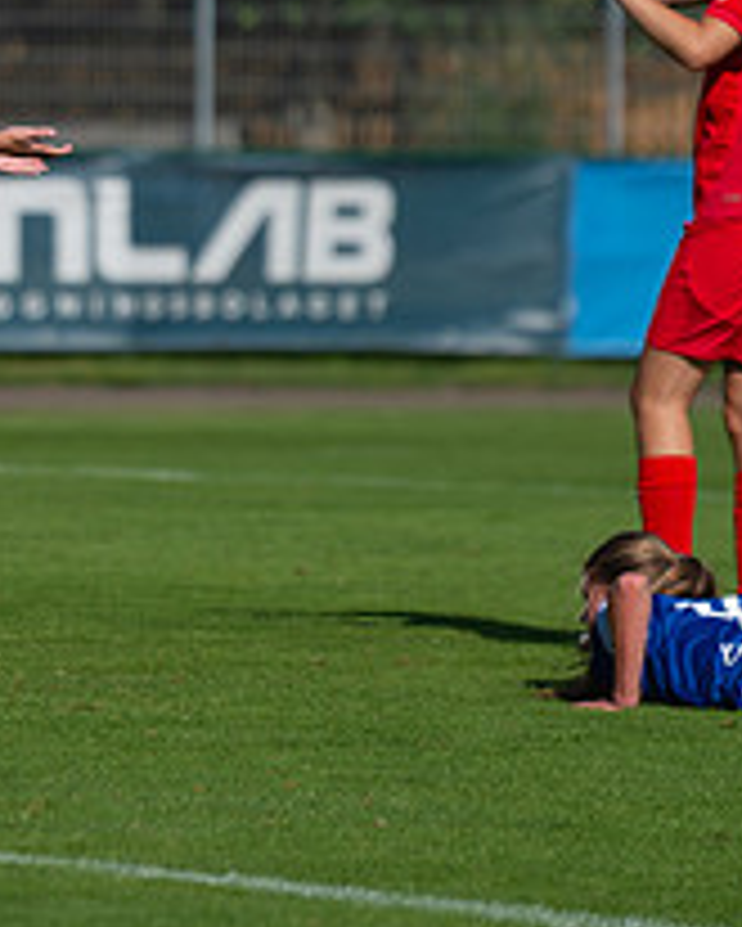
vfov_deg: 3.7
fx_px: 14456
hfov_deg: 2.9
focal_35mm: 527
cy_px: 76
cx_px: -121
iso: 100
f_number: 3.2
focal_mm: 200
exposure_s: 1/3200
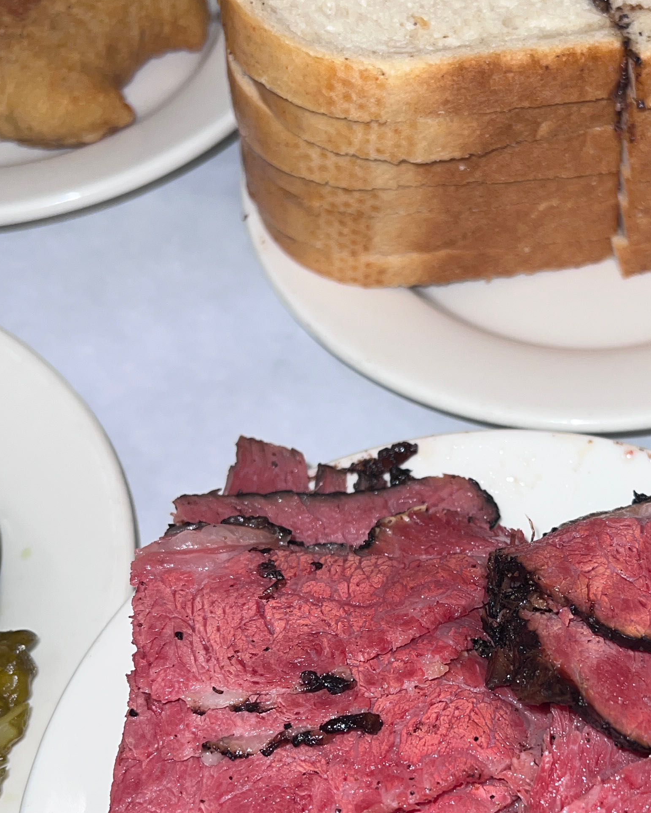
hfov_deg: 27.7
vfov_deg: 35.1
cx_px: 563
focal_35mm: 53
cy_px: 528
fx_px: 1276
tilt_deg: -54.9
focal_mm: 5.7
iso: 32
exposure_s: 1/214
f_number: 1.5
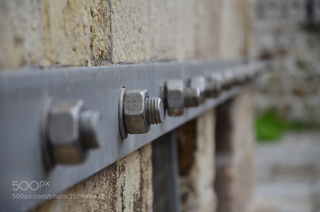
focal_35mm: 158
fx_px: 1397
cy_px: 106
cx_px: 160
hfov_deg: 13.1
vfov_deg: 8.7
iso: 100
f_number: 5.6
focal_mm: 105
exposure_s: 1/250
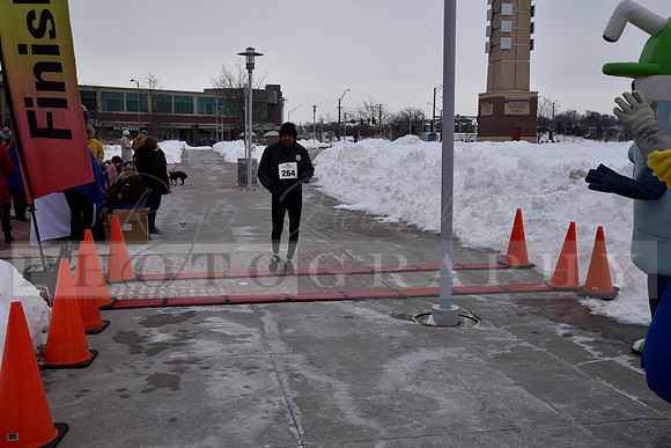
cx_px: 336
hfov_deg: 53.1
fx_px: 671
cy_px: 224
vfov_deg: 36.9
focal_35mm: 36
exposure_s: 1/500
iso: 400
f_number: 11
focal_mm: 36
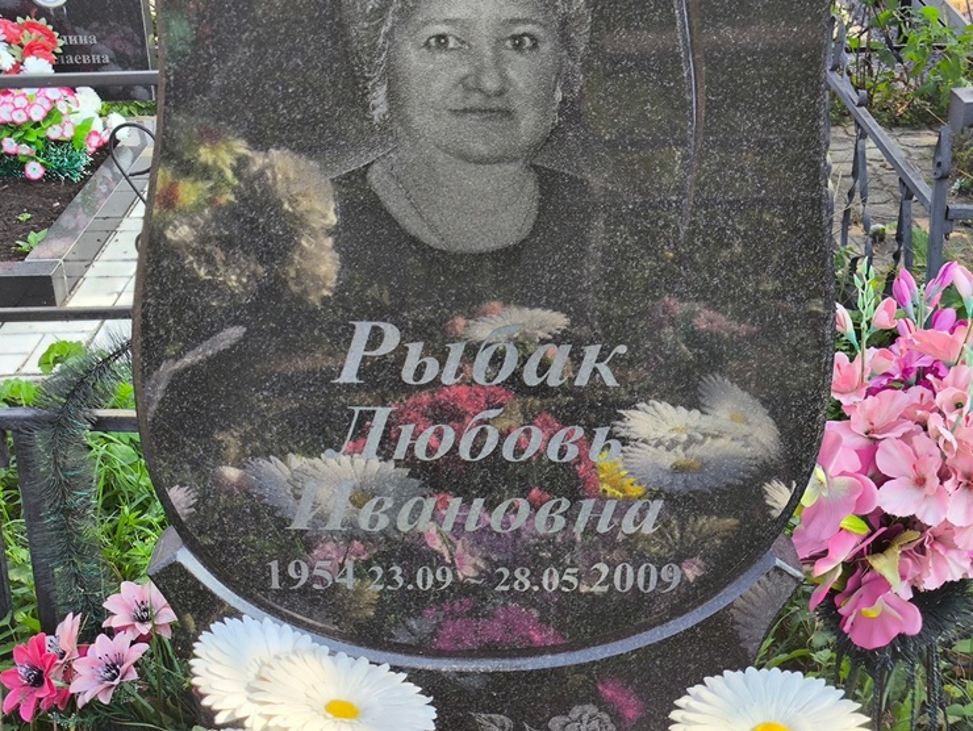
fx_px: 1519
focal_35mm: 54
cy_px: 384
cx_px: 473
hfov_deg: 35.5
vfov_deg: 27.1
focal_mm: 4.71
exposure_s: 1/595
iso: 50
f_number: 1.7
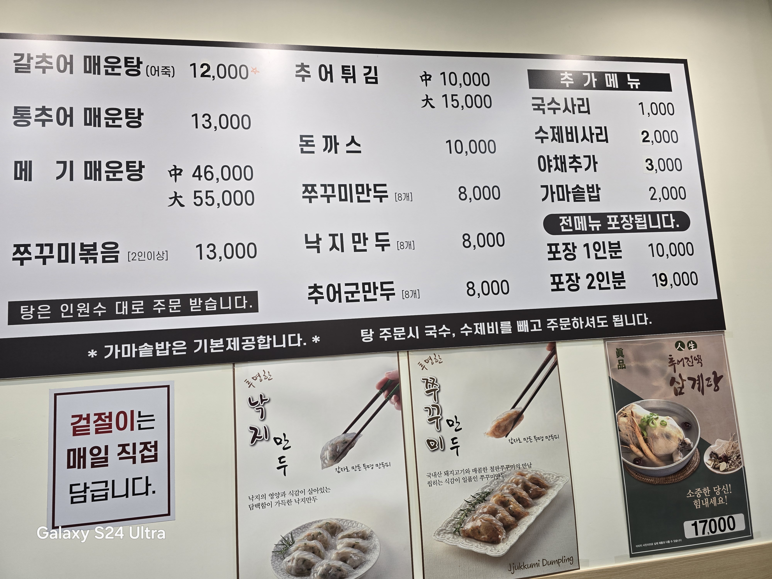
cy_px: 290
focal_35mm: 23
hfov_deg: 73.9
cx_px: 386
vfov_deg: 58.9
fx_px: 513
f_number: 1.7
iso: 80
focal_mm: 6.3
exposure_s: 1/120
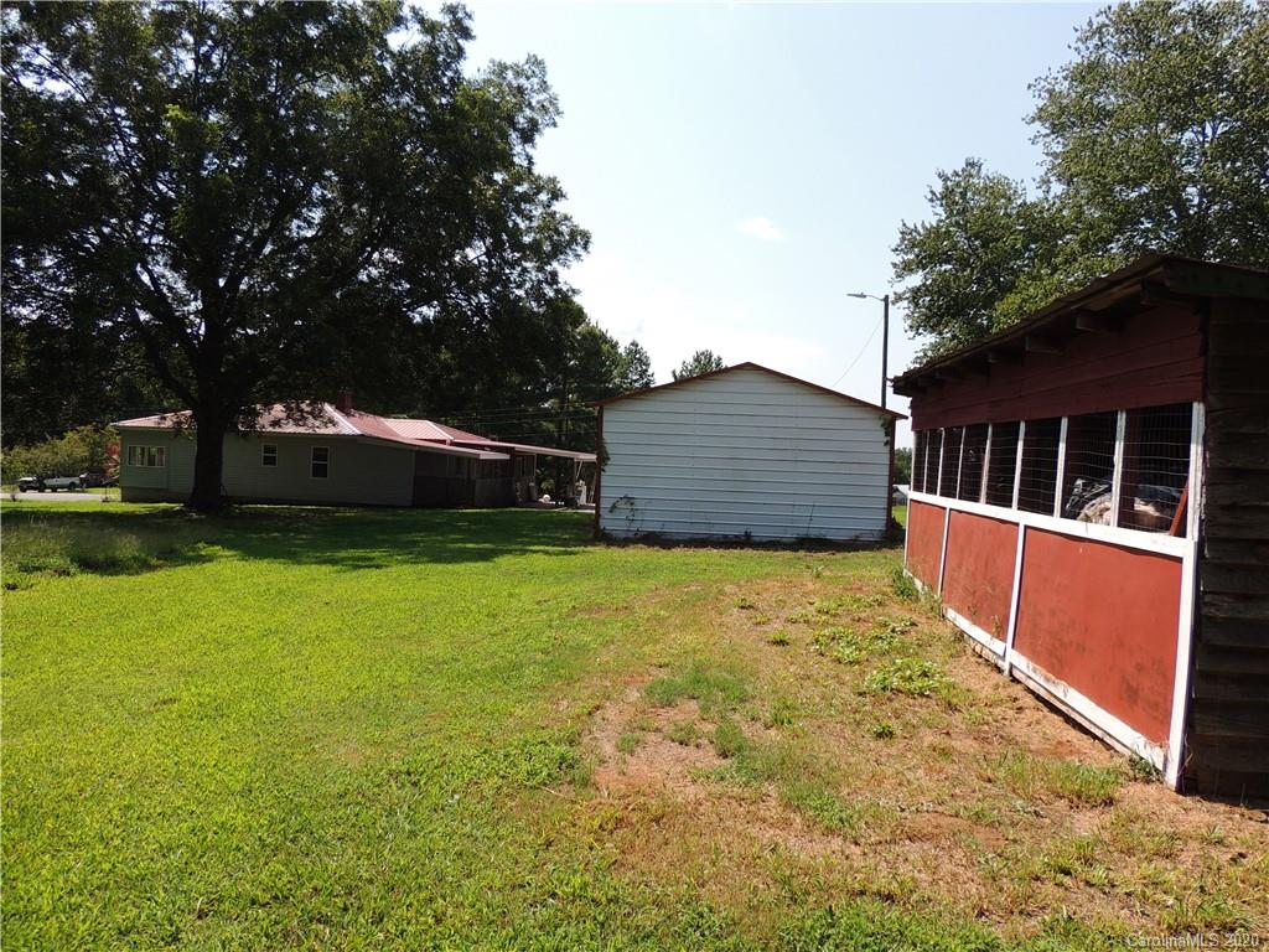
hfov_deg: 71.6
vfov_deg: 56.8
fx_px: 880
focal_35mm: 24
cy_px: 476
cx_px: 634
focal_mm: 4.3
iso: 100
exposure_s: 1/1250
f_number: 3
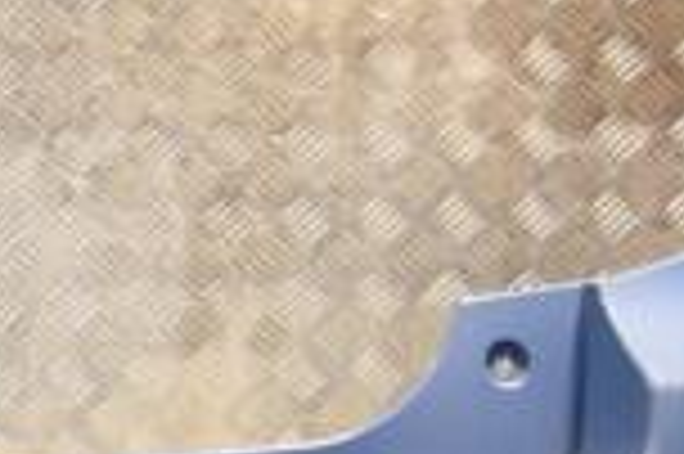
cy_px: 378
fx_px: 3378
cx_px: -482
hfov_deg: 10.9
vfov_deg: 7.7
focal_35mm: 178
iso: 800
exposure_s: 1/200
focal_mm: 30
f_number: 5.6
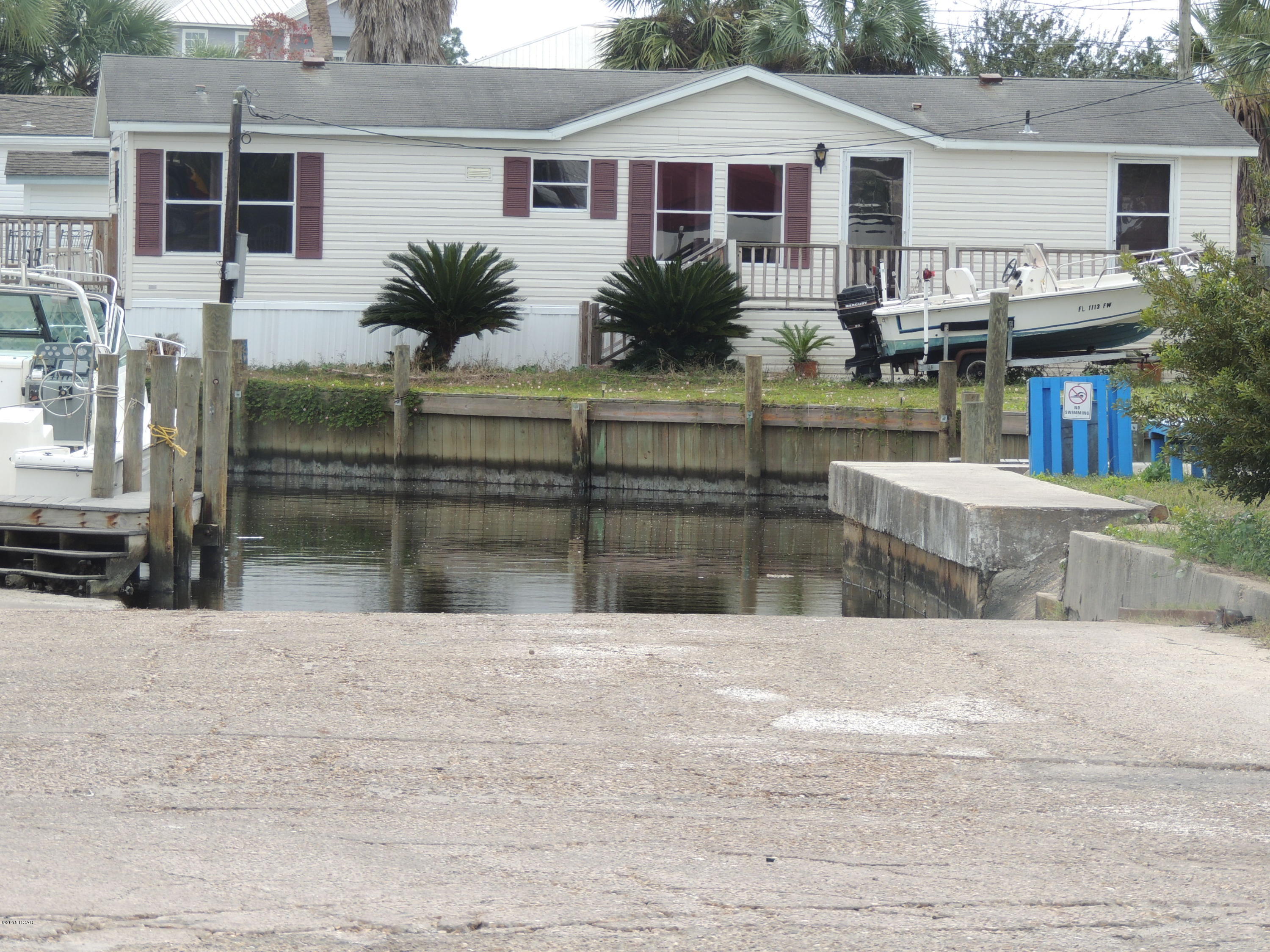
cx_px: 635
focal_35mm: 155
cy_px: 476
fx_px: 5687
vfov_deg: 9.6
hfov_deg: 12.7
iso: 100
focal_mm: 27.6
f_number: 4.4
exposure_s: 1/250
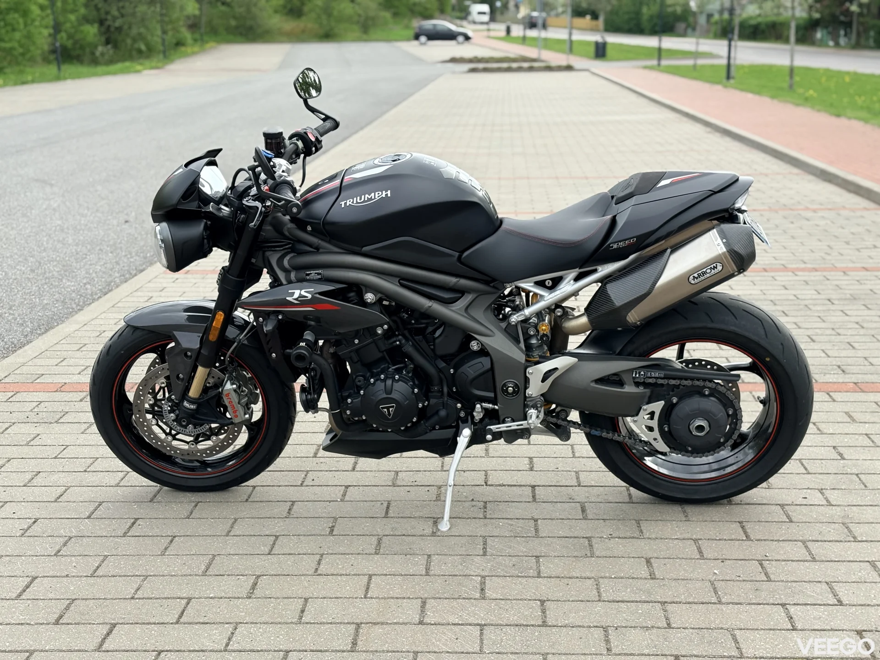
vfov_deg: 28.0
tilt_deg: -14.4
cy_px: 330
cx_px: 440
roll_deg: +0.4
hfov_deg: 36.8
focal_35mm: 52
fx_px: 1322
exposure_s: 1/1082
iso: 50
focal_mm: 5.96
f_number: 1.6
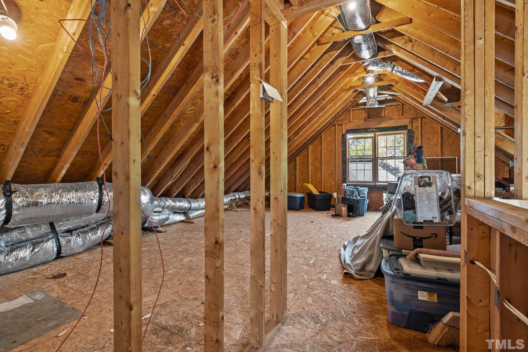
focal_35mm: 16
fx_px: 235
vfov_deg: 73.7
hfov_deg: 96.7
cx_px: 264
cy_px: 176
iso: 400
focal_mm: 16
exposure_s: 4
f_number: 8
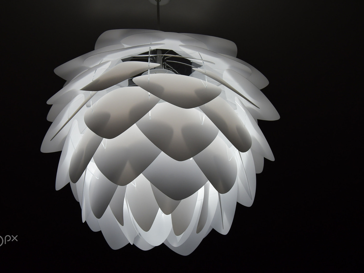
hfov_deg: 16.7
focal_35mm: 118
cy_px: 137
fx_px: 1241
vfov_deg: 12.6
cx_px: 160
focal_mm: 72
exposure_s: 1/250
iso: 640
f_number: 8
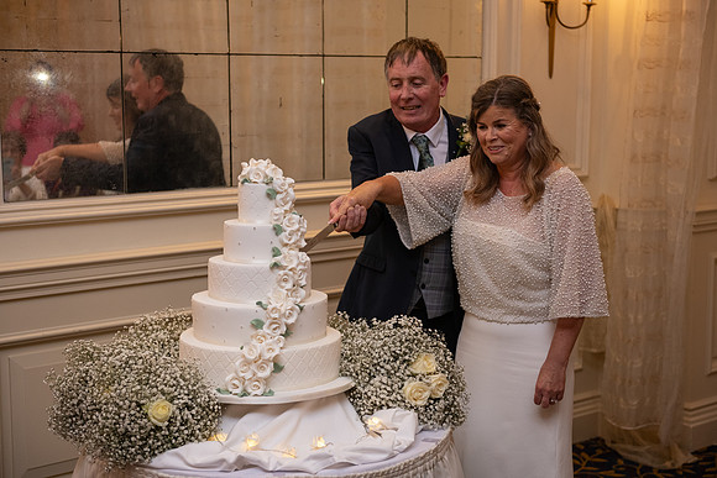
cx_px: 358
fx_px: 1155
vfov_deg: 23.4
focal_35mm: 58
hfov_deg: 34.5
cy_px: 239
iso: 800
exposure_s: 1/160
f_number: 3.5
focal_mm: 58
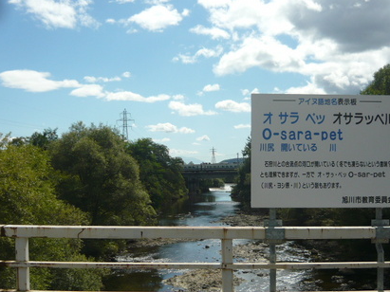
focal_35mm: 47
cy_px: 147
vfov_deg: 30.9
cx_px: 195
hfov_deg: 40.4
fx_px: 529
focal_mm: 5.5
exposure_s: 1/320
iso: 100
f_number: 8
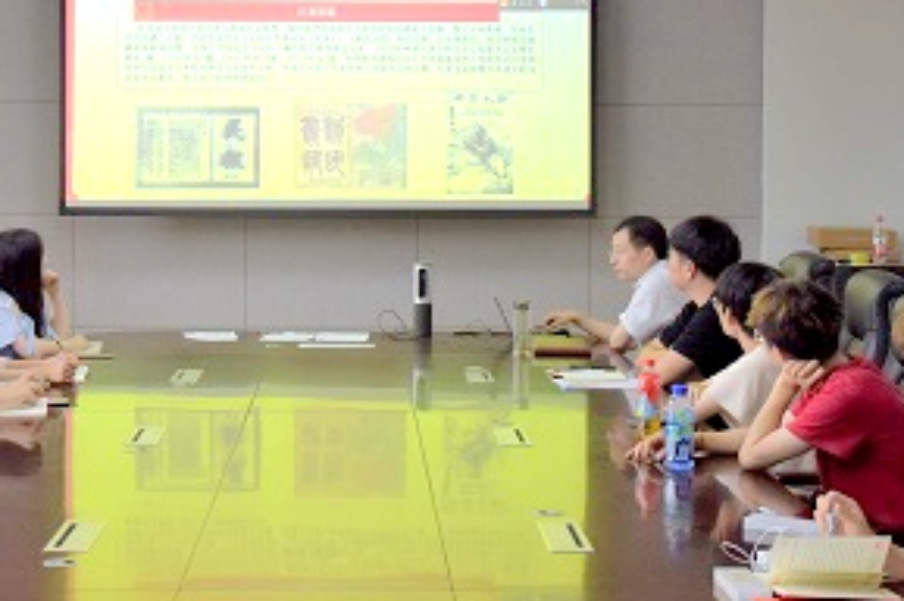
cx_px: 385
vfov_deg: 17.2
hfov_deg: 25.7
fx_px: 1982
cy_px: 197
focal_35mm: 79
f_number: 6.3
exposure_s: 1/160
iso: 500
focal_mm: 38
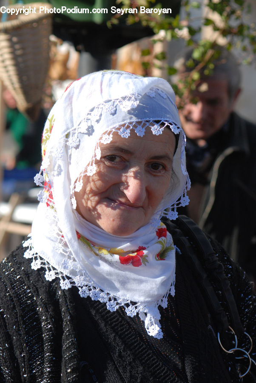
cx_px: 128
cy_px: 192
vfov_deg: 13.9
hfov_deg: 9.4
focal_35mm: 147
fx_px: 1564
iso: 320
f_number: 7.1
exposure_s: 1/800
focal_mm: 98
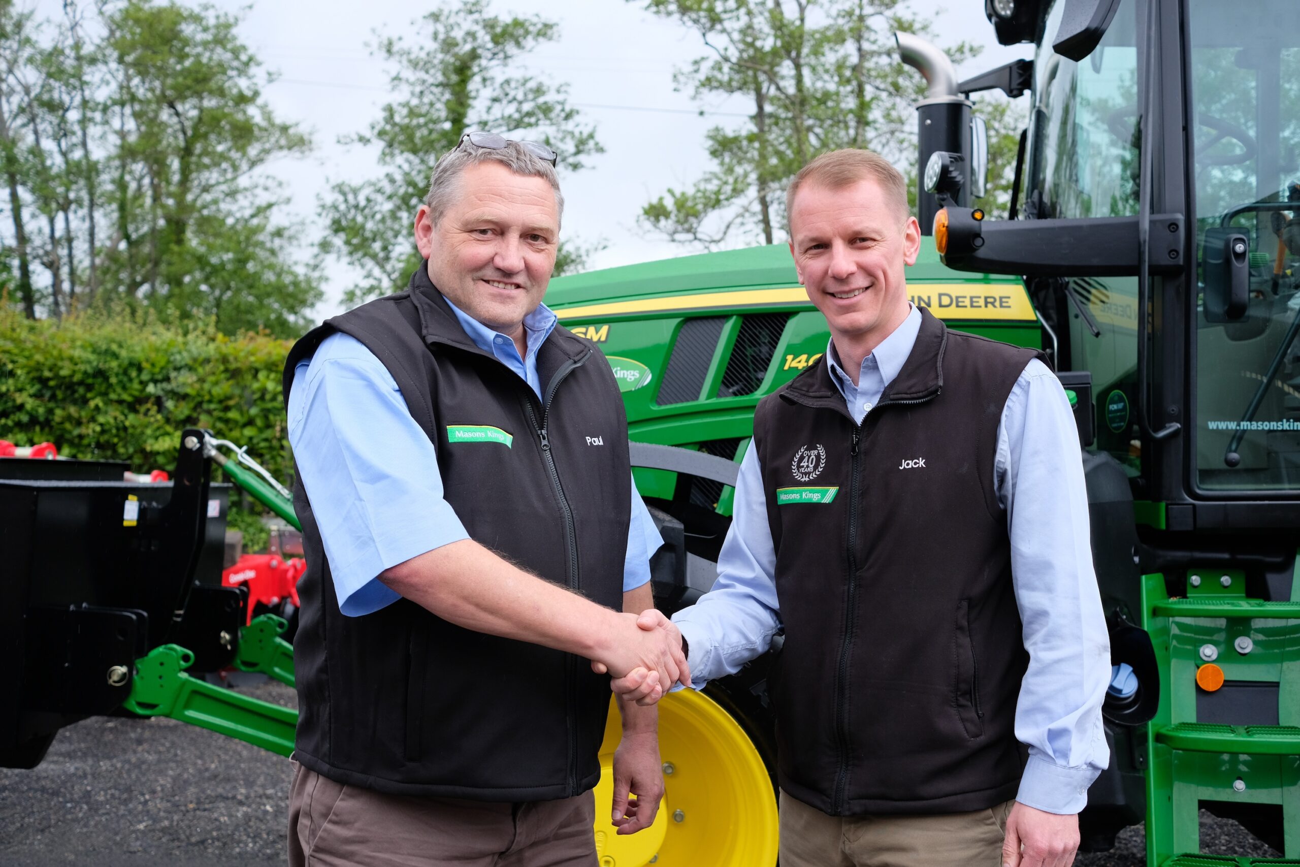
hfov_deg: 47.4
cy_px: 434
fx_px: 1481
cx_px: 650
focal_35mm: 41
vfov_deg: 32.6
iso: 400
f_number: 4
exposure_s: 1/400
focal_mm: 27
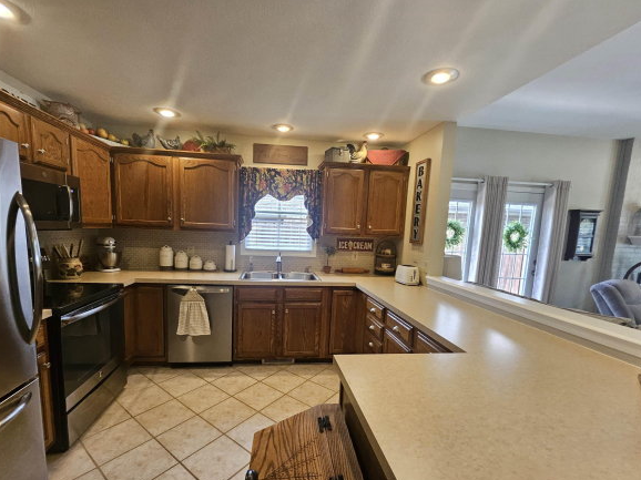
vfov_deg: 81.4
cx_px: 304
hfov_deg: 98.1
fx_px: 278
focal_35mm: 15
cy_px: 266
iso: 125
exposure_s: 1/60
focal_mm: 1.74
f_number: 2.2
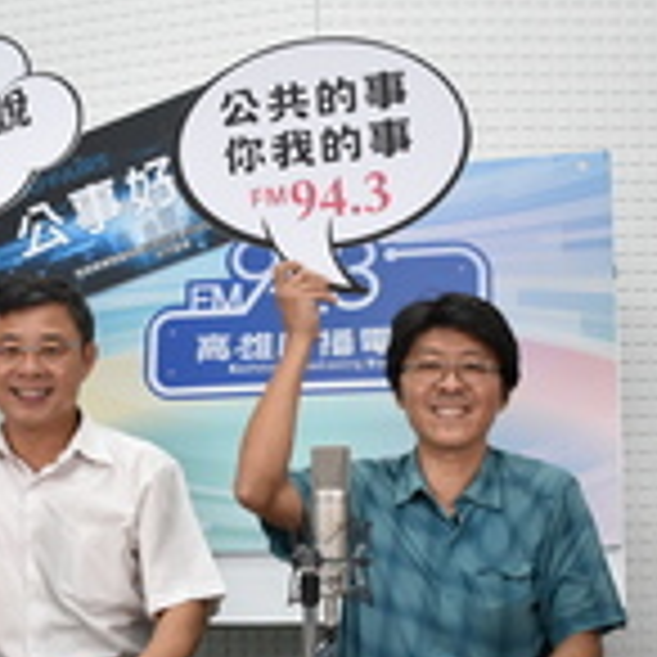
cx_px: 230
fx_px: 1503
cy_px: 497
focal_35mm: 70
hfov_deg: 24.6
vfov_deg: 24.4
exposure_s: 1/100
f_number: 5
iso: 1000
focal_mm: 20
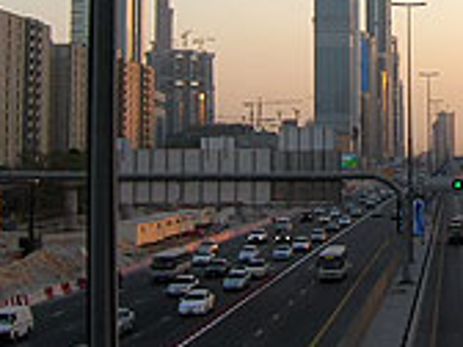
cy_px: -39
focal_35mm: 91
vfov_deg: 15.8
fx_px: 1217
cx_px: 424
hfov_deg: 21.0
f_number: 4.9
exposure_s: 1/88
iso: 50
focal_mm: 5.7
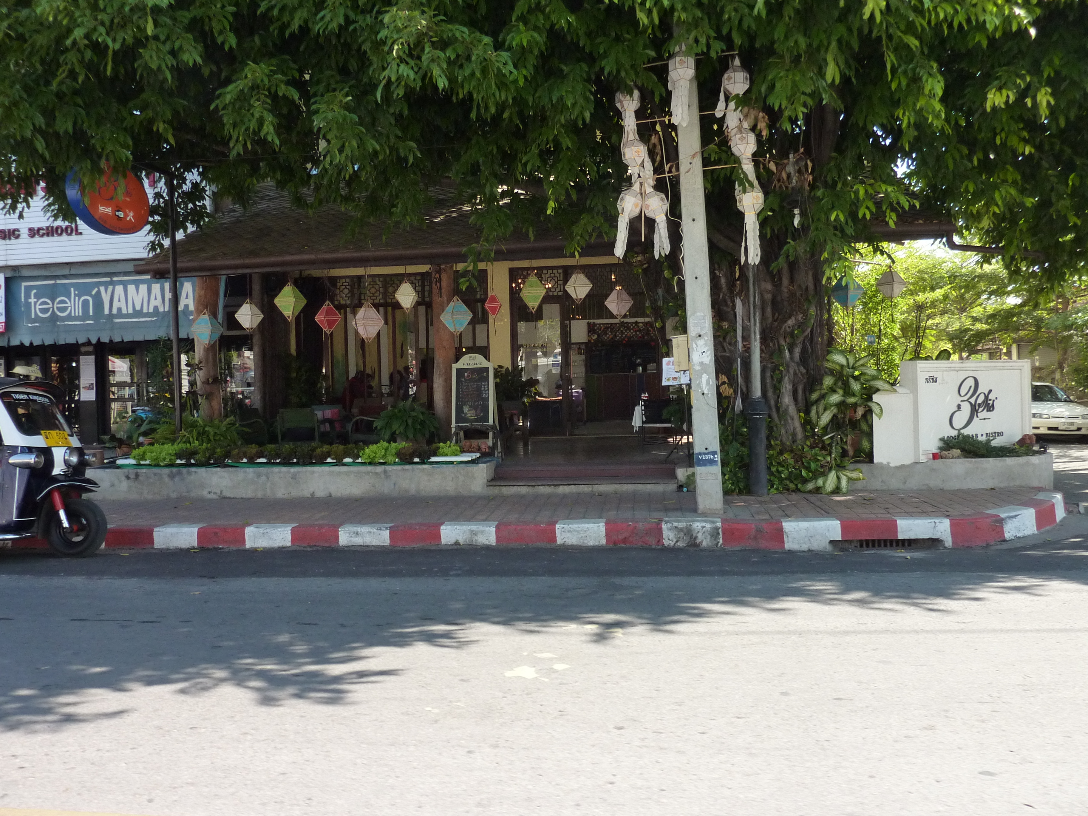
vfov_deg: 54.9
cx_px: 544
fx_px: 786
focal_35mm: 25
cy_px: 408
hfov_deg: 69.4
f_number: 4
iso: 250
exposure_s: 1/250
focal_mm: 4.1
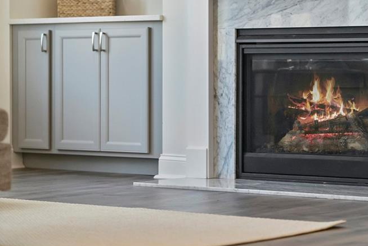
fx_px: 1360
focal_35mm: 133
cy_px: 66
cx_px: 239
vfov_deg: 10.3
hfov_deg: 15.4
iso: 3200
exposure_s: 1/125
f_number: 1.8
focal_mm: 85
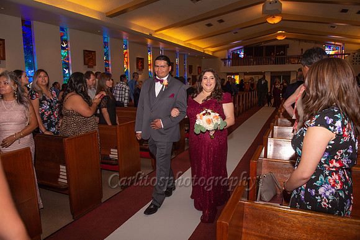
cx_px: 180
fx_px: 240
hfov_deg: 73.8
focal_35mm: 24
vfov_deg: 53.1
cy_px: 120
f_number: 4
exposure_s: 1/250
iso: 400
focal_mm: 24
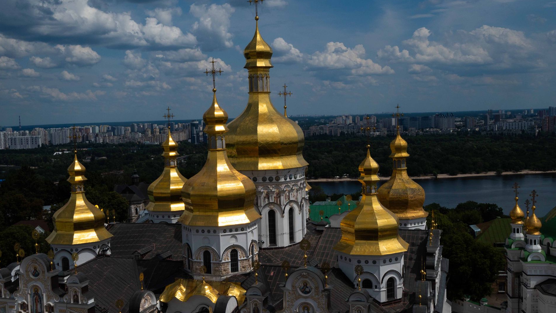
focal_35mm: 41
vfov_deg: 29.0
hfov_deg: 49.4
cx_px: 275
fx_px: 604
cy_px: 157
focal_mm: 37
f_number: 20
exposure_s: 1/1600
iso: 800
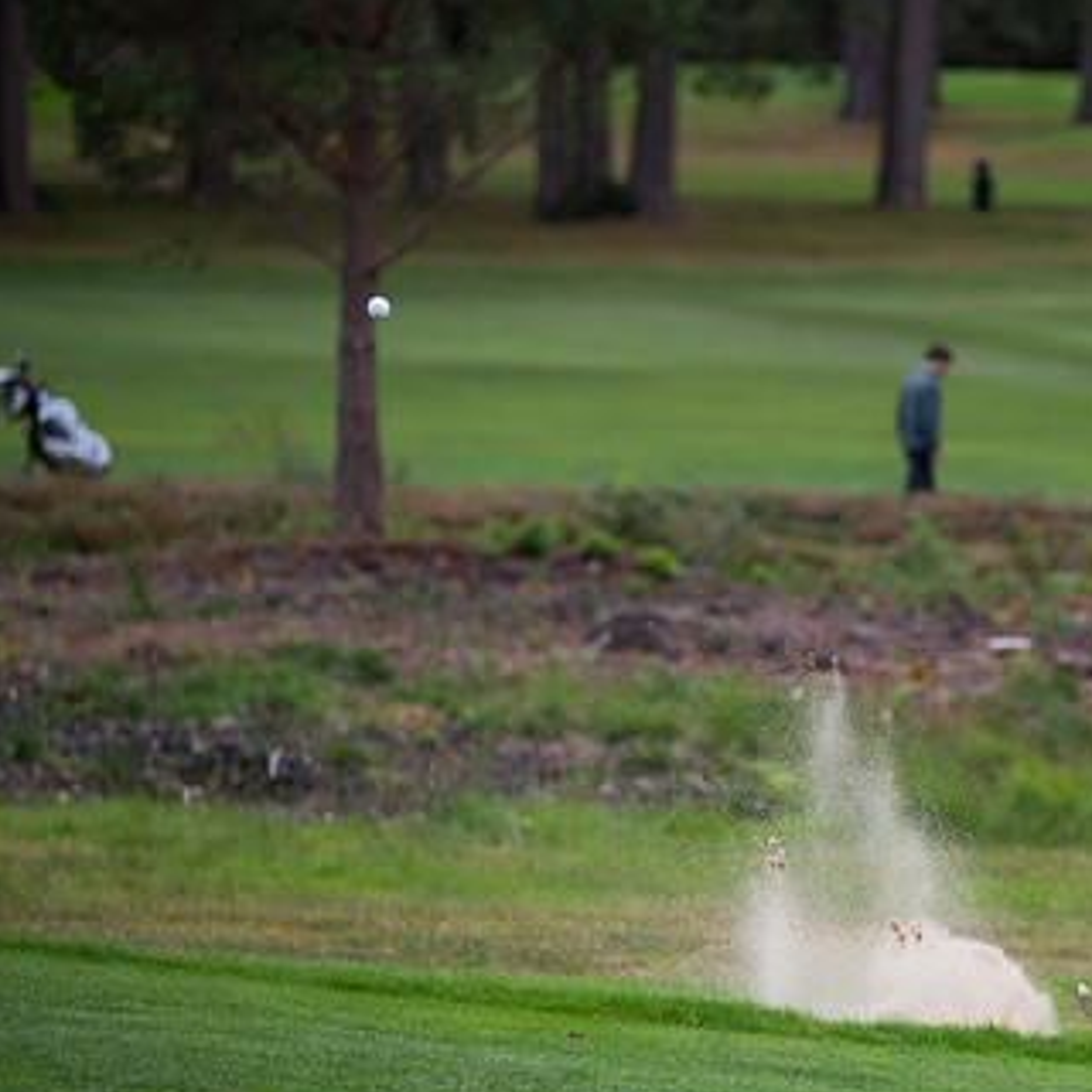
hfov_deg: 5.7
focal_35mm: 308
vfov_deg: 5.7
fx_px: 10993
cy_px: 599
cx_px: 956
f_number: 4
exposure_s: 1/2000
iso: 1000
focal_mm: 200
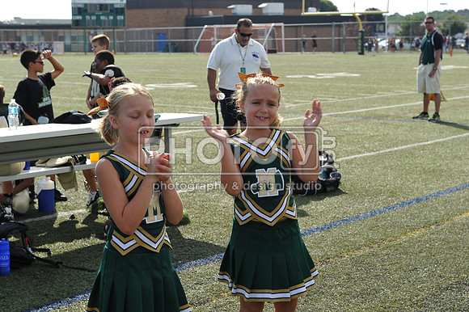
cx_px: 234
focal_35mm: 70
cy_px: 156
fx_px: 911
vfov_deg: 19.4
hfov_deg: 28.9
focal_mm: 70
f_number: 8
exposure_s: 1/250
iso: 200
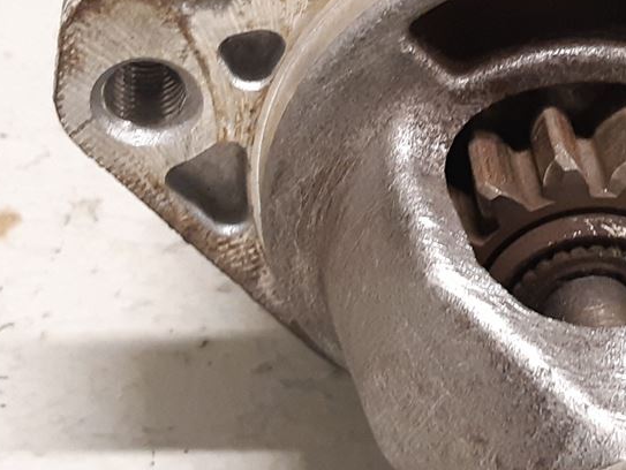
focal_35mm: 98
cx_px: 520
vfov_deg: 15.0
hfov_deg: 19.8
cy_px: 101
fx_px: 1773
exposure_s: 1/33
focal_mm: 3.93
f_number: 1.7
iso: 250
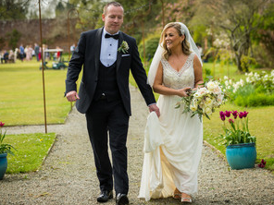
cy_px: 103
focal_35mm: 91
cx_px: 138
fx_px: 720
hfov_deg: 21.5
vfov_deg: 16.2
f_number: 2.8
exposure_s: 1/500
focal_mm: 70
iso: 100
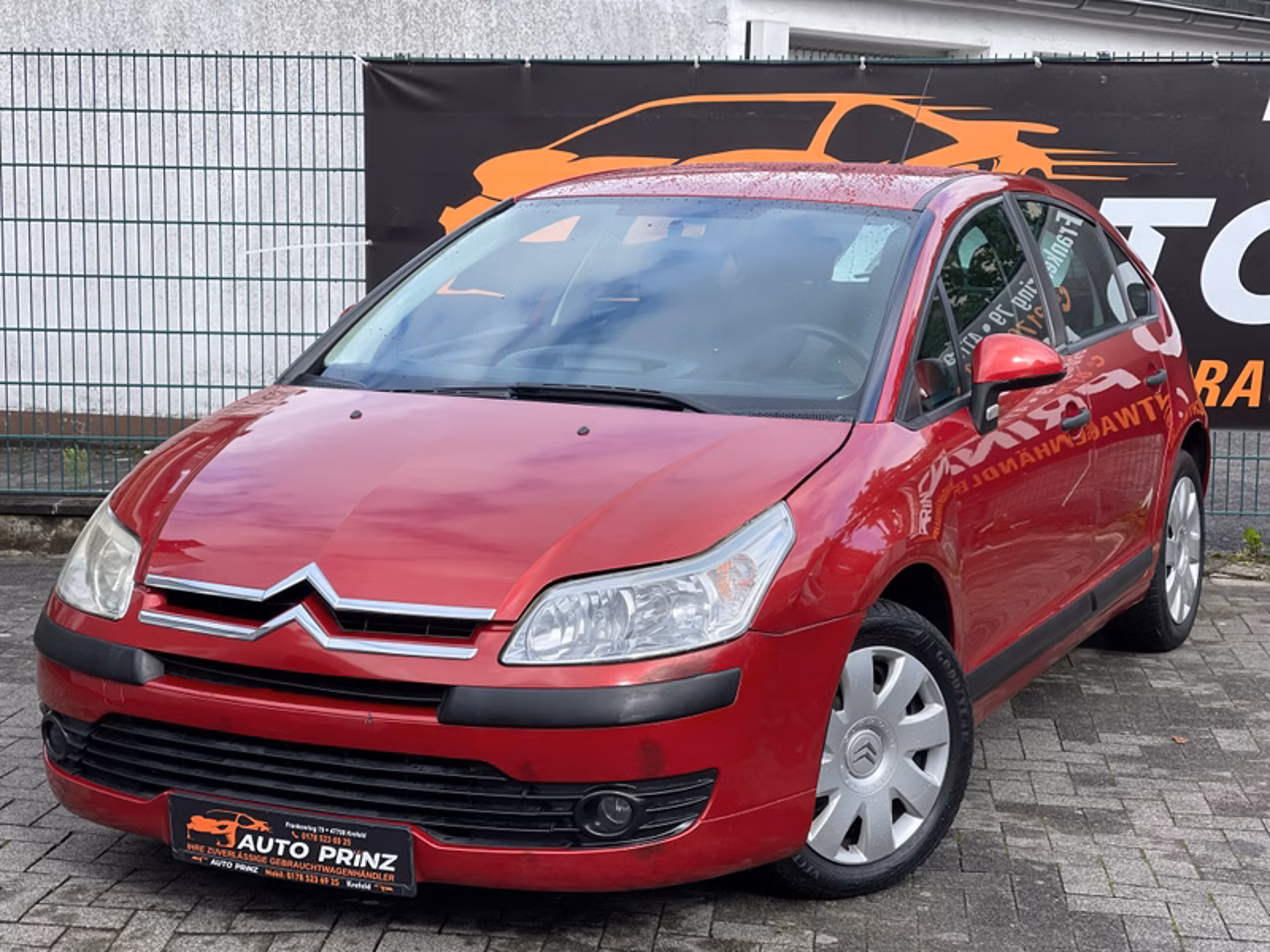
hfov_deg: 30.3
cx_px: 635
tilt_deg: -7.1
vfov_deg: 22.9
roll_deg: -0.3
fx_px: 2348
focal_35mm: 64
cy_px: 476
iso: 32
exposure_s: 1/428
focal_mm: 7.5
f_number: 2.2
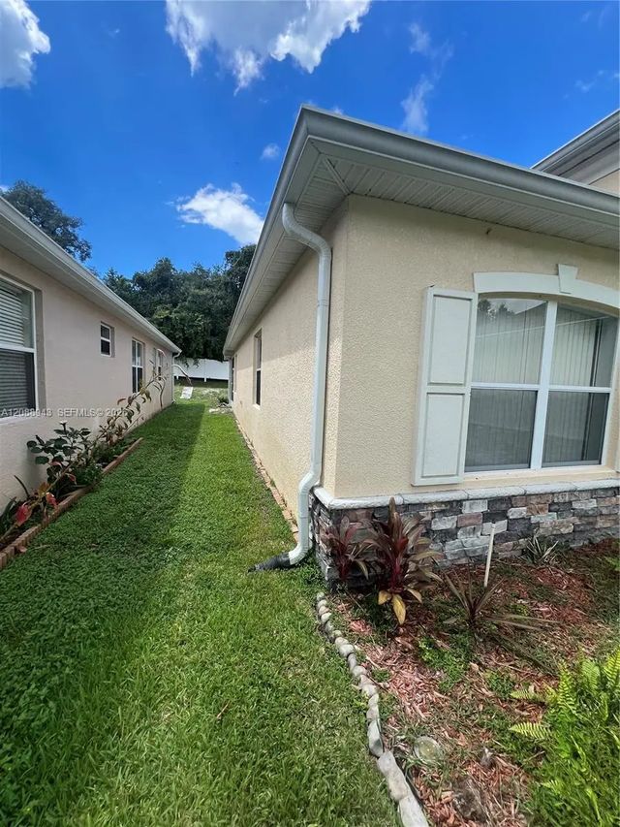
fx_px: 310
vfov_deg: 106.2
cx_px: 310
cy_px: 414
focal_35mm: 13
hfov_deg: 89.9
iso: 32
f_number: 1.8
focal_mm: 1.57
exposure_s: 1/847
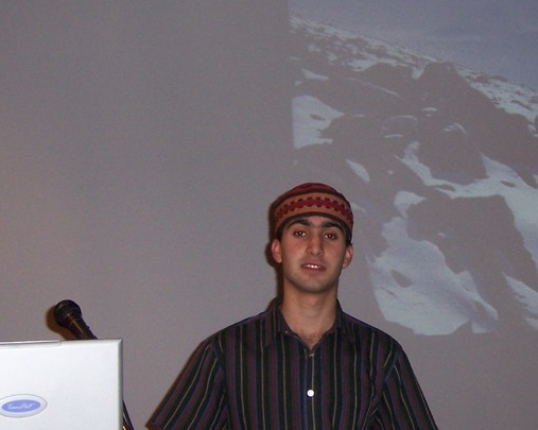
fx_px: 1130
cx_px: 440
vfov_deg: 21.5
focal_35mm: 71
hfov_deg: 26.2
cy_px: 179
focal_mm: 6.2
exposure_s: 1/60
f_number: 2.8
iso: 125
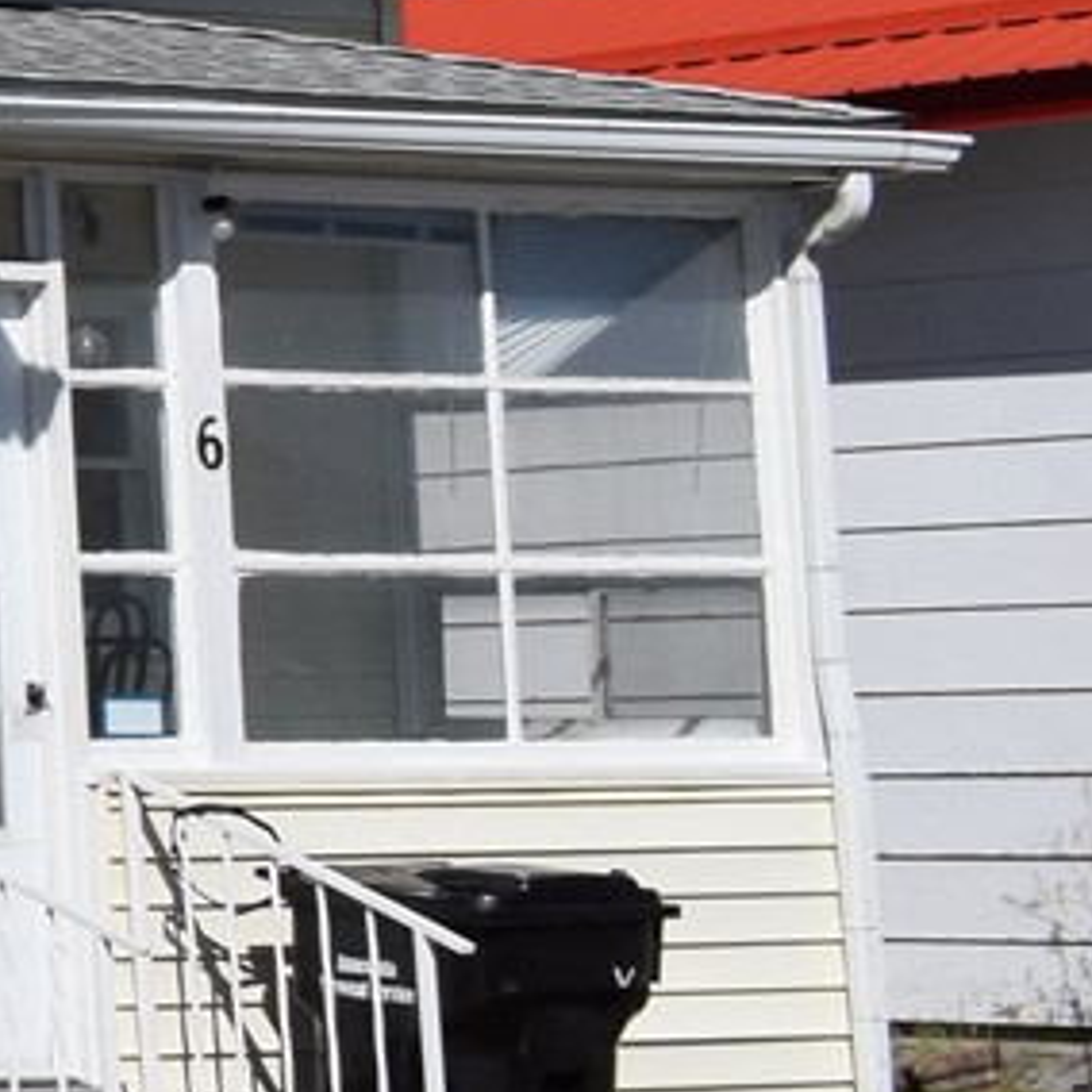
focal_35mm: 195
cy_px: -38
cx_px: -2845
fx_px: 6960
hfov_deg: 7.3
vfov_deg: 8.9
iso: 200
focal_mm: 20
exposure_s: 1/640
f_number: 13
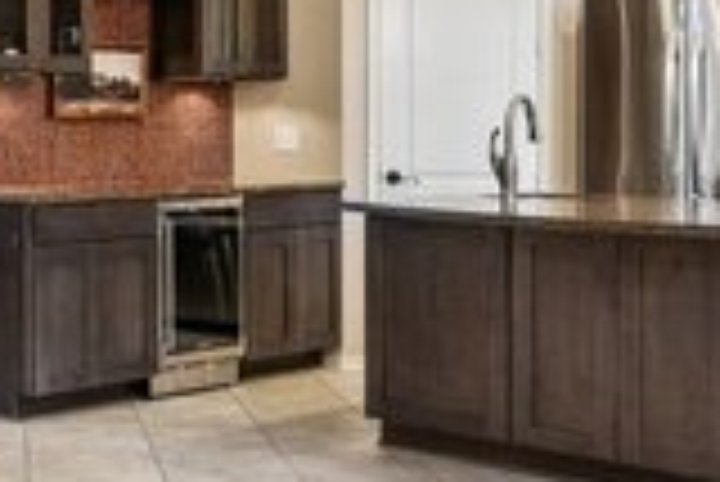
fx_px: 1361
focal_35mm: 68
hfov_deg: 25.6
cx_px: -212
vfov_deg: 19.9
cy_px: 128
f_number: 8
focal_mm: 17
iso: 2800
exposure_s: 1/20
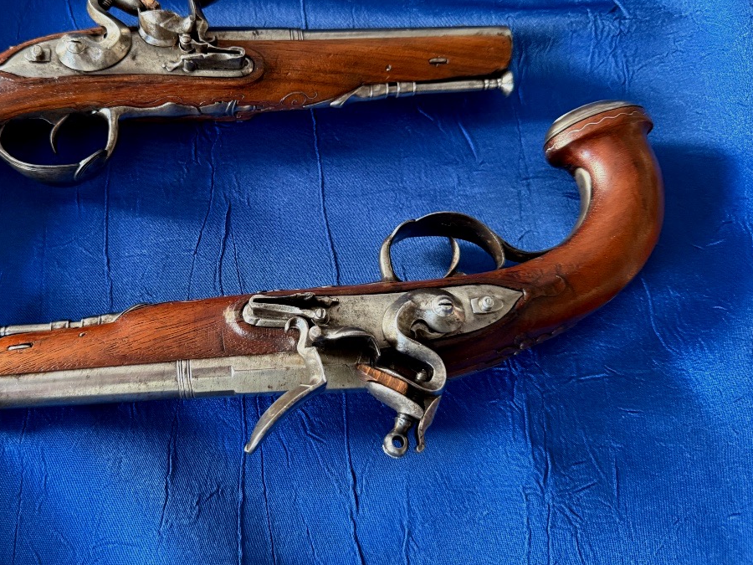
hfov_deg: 55.7
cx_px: 257
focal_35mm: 32
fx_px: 696
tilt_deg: -69.3
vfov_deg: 43.9
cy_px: 222
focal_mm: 6.76
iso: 640
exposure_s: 1/60
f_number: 1.78
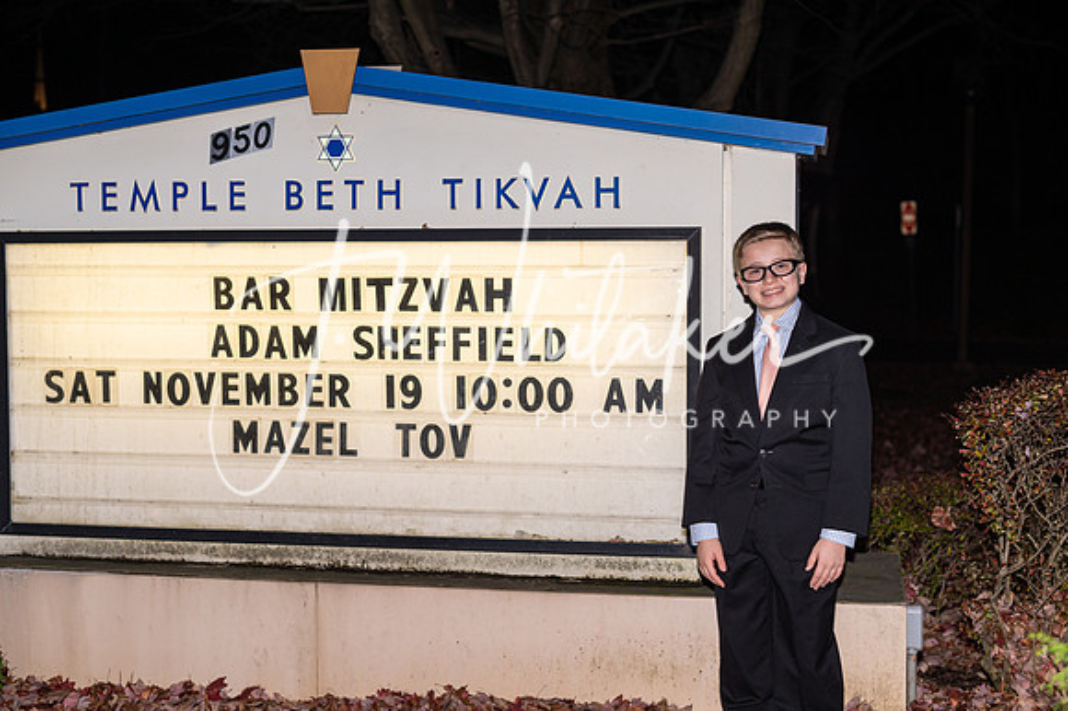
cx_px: 534
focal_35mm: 52
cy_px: 356
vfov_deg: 26.0
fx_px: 1538
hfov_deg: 38.3
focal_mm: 50
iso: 400
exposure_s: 1/100
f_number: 3.2
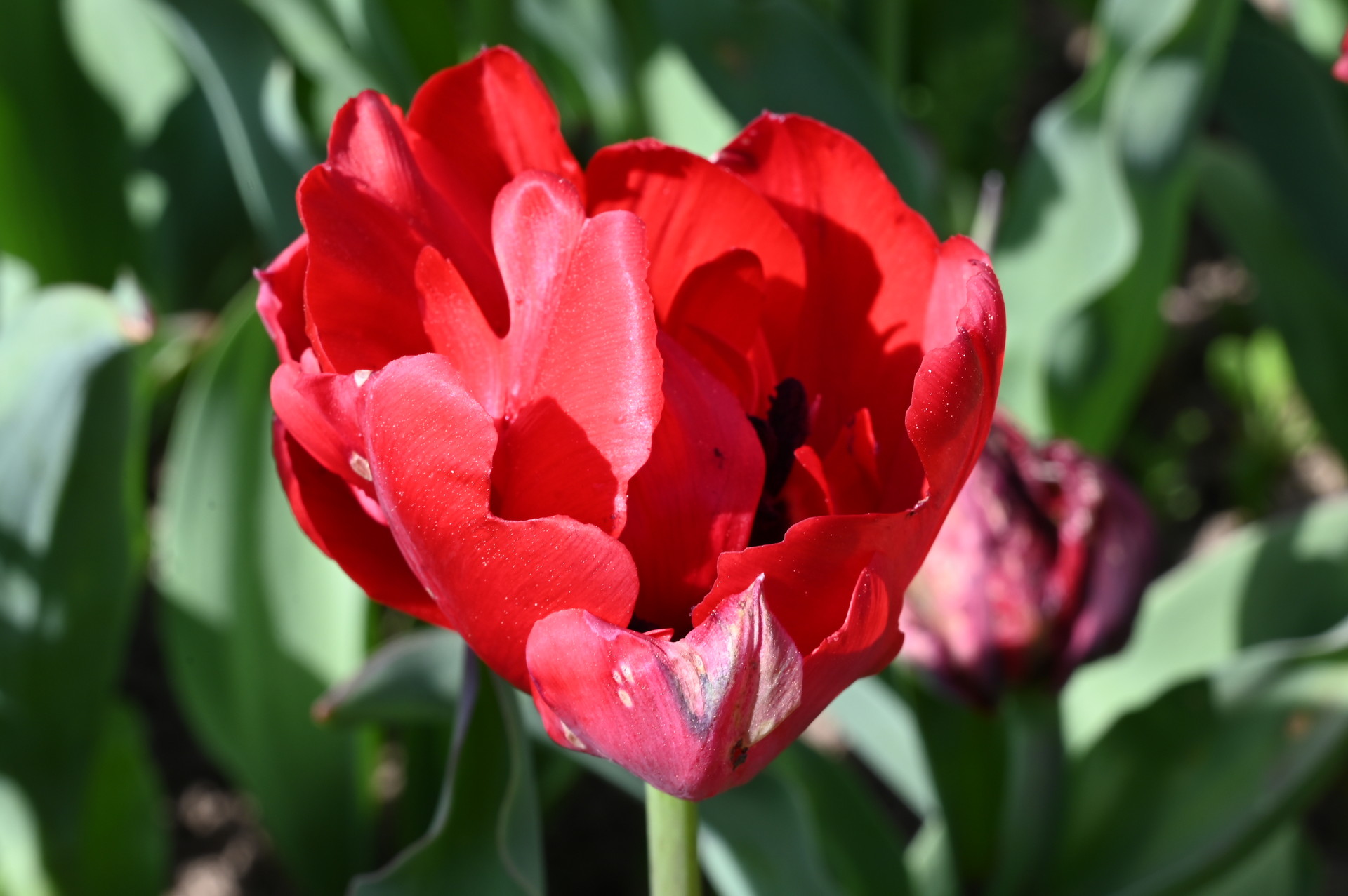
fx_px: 2245
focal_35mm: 60
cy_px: 448
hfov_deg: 33.4
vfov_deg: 22.6
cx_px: 674
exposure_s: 1/60
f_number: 16
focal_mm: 60
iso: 160
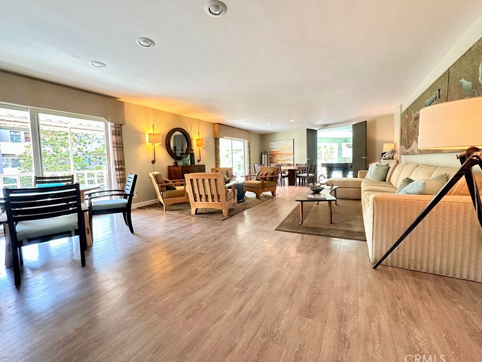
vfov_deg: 81.7
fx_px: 209
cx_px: 240
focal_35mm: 15
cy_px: 173
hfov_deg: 98.2
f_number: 2.2
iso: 400
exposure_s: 1/60
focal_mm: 2.22
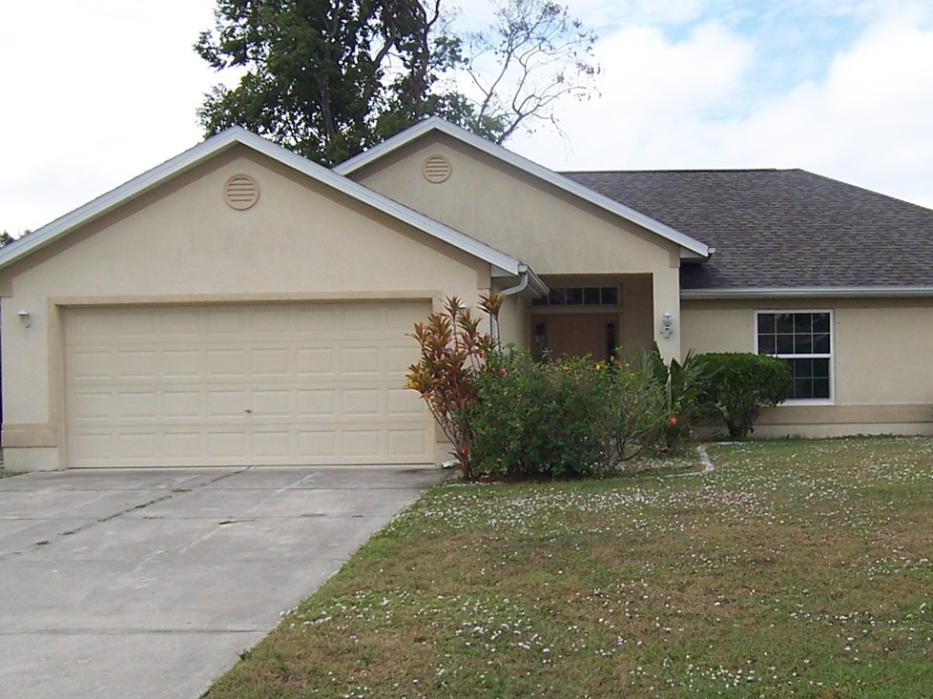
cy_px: 391
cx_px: 618
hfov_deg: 35.2
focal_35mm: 54
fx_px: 1455
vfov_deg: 27.0
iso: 80
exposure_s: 1/750
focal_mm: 5.5
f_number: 3.4
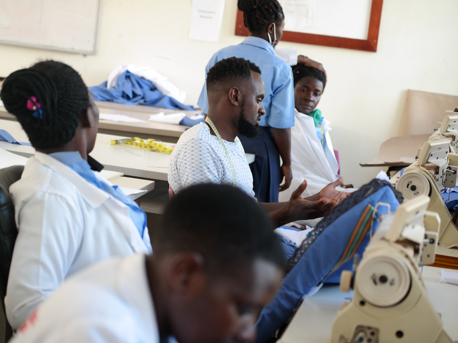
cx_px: 218
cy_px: 172
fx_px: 1204
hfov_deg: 21.5
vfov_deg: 16.2
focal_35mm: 91
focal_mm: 55
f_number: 2.8
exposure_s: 1/200
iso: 800
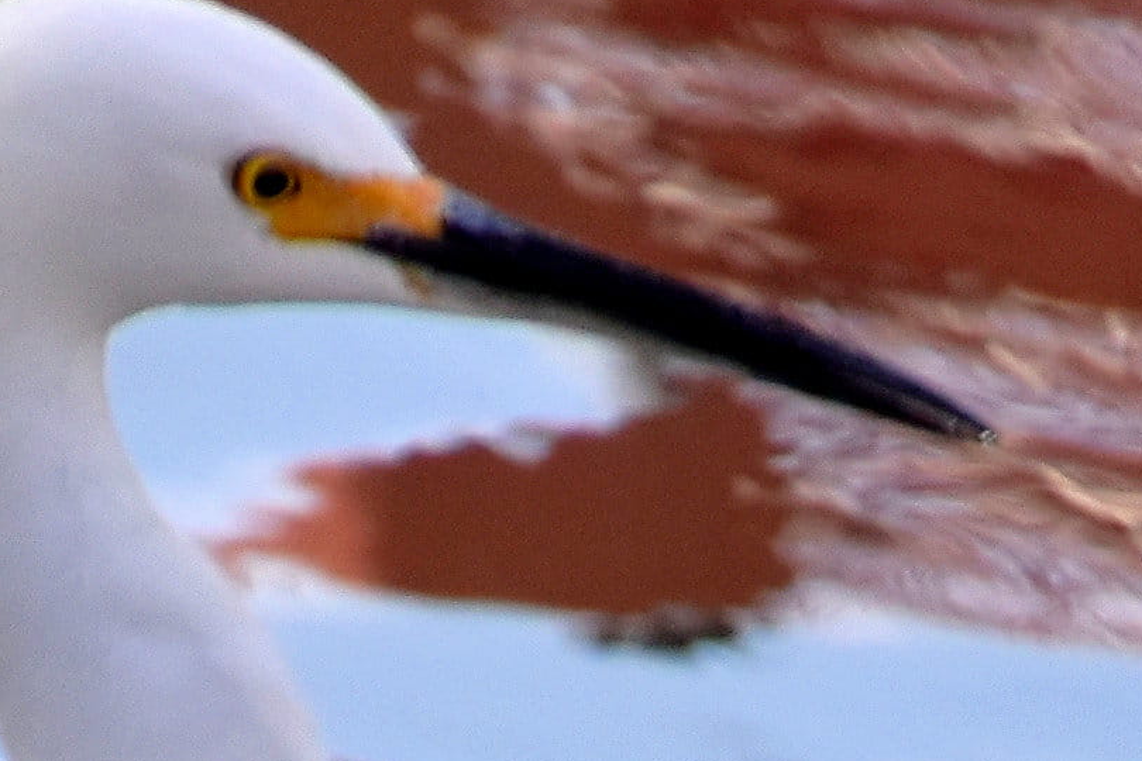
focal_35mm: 3335
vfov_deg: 0.4
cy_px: 2607
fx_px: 105785
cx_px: 461
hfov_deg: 0.6
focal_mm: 300
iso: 400
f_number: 9
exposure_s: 1/160
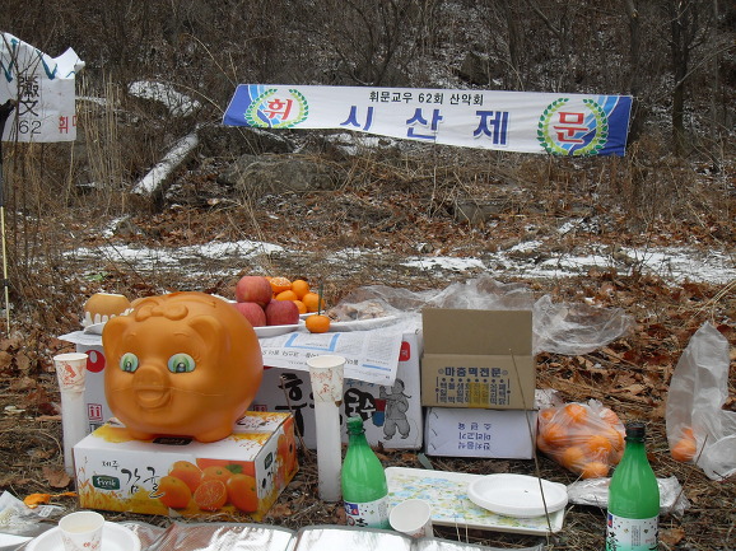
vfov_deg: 38.6
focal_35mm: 37
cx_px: 368
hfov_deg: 50.2
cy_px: 276
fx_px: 786
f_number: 2.8
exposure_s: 1/250
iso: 80
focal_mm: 6.3
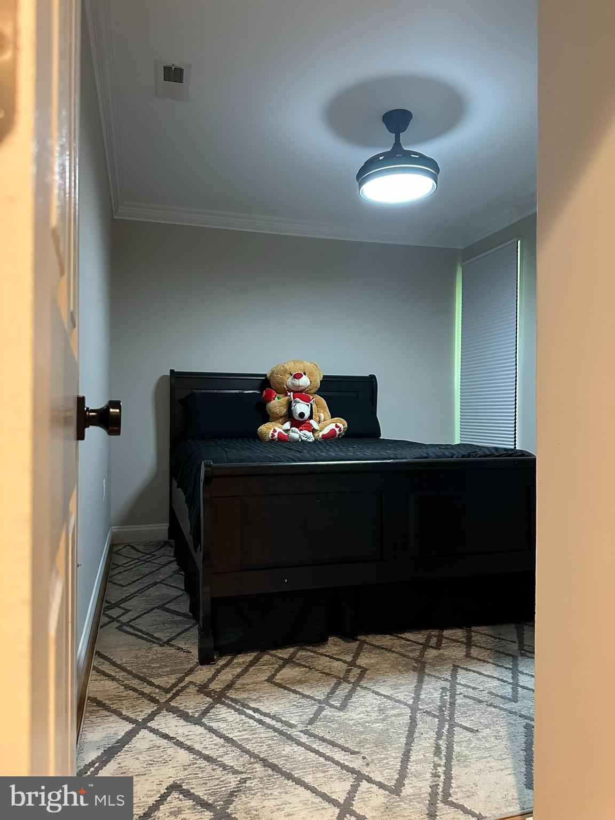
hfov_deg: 56.8
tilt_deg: +0.5
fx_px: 569
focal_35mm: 24
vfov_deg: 71.6
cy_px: 410
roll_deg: -1.0
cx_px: 308
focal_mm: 6.86
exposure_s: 1/60
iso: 800
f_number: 1.78
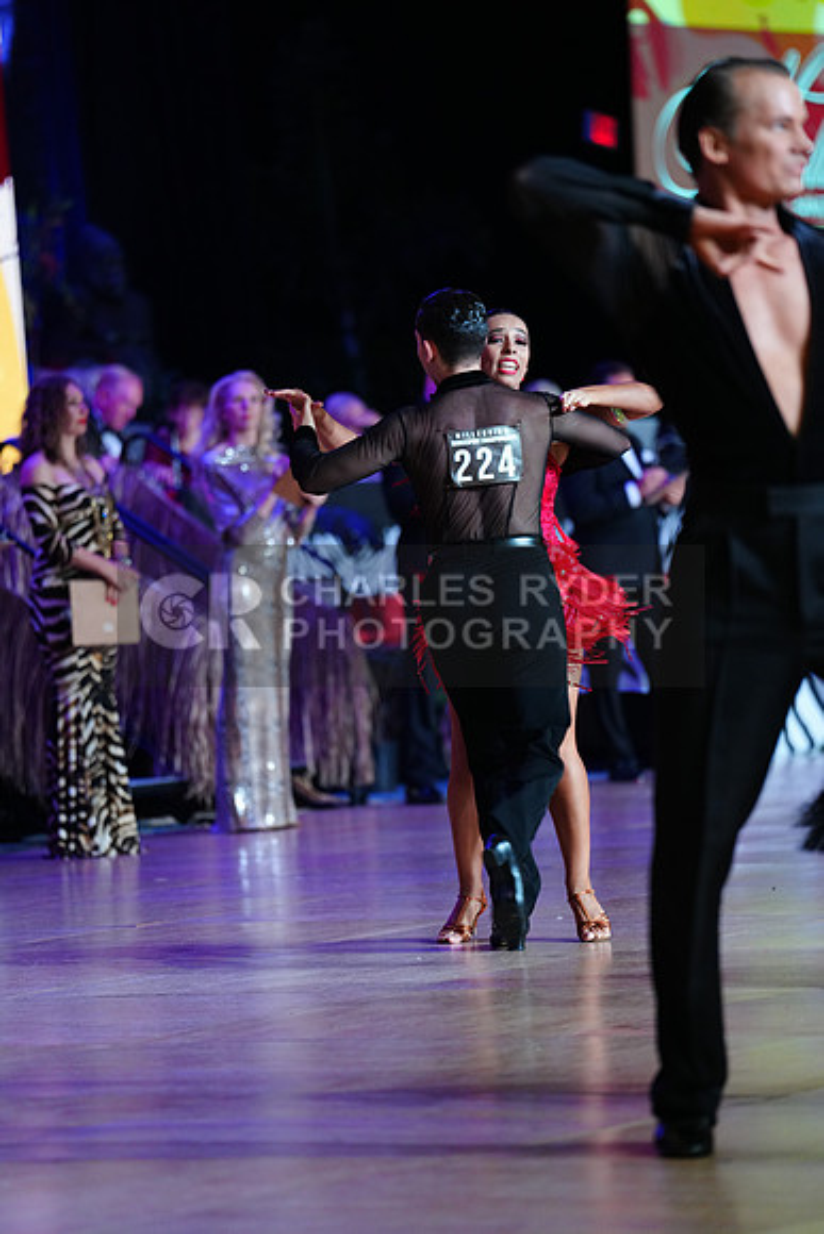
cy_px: 617
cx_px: 412
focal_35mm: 200
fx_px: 6862
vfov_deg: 10.3
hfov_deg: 6.9
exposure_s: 1/320
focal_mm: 200
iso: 2000
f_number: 2.8
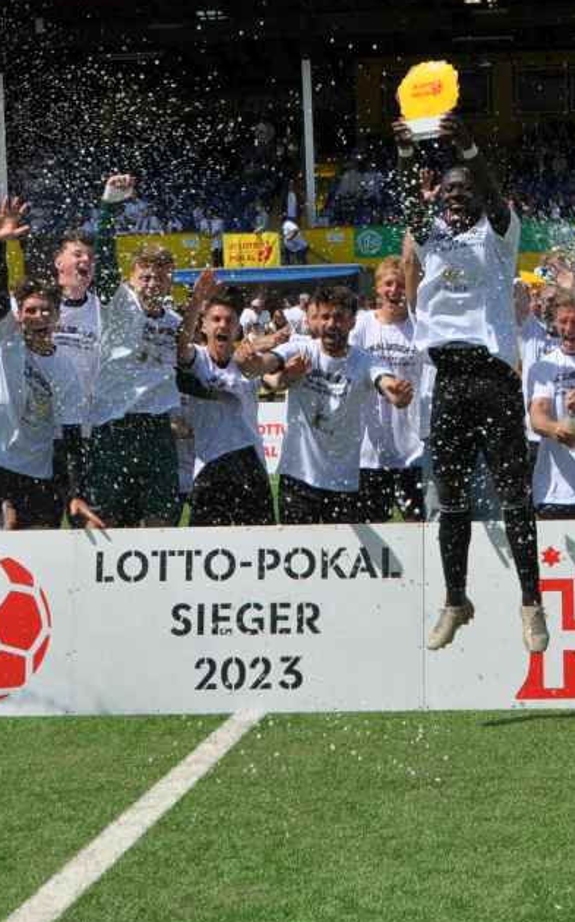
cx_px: 452
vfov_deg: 23.0
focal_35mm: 90
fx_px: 2261
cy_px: 394
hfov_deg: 14.4
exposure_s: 1/500
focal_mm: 29
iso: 200
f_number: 11
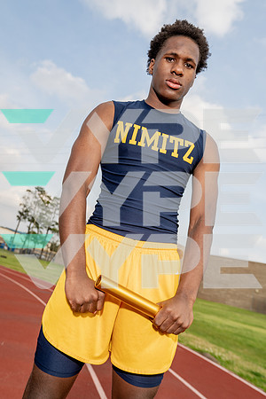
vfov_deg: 57.2
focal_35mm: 33
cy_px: 200
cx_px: 133
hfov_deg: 40.0
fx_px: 366
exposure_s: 1/250
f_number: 5
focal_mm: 33
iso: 100
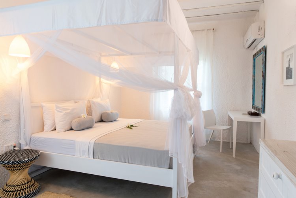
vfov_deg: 53.2
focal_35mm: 24
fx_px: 197
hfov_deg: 73.7
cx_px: 148
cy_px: 99
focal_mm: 24
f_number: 8
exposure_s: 1/2
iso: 200
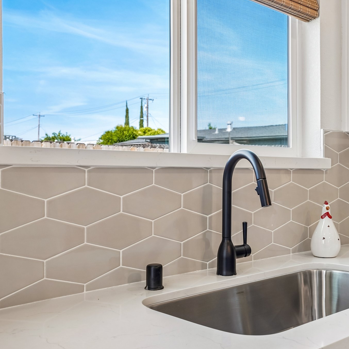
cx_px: 247
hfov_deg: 36.9
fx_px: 513
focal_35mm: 45
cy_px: 175
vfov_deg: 37.6
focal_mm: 35
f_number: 8
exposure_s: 1/30
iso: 320
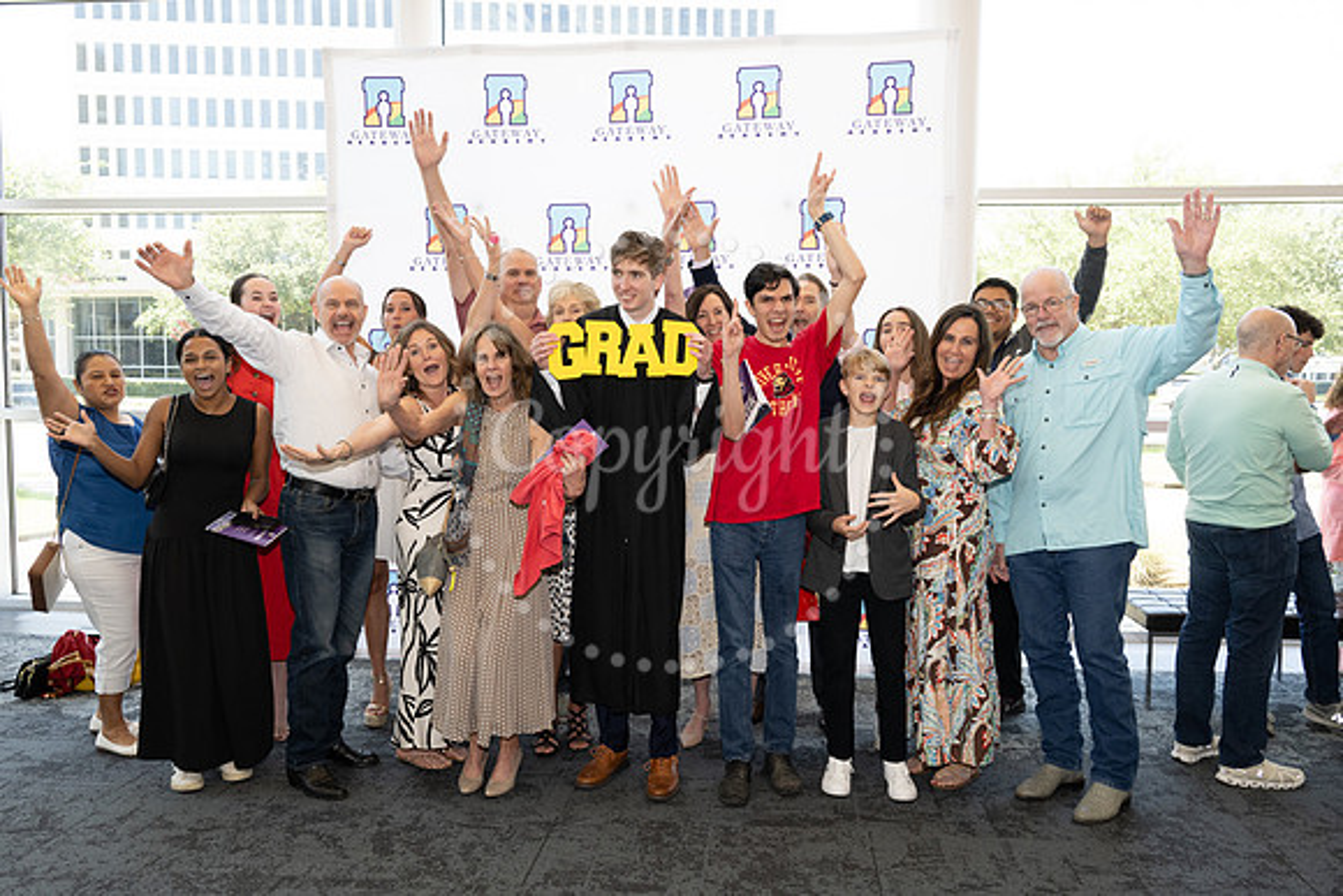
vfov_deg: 45.7
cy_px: 448
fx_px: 1063
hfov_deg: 64.5
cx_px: 672
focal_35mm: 28
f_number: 5.6
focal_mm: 28.5
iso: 800
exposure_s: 1/200
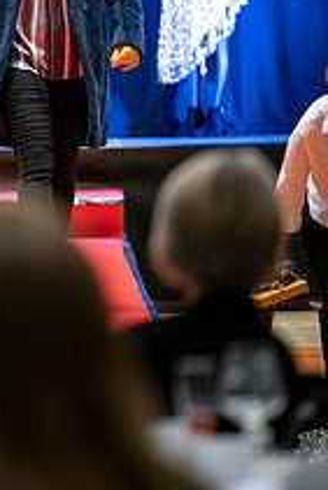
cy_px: 103
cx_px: -77
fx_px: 6603
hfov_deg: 2.8
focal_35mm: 484
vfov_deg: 4.3
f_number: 2.8
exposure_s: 1/200
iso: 12800
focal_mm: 176
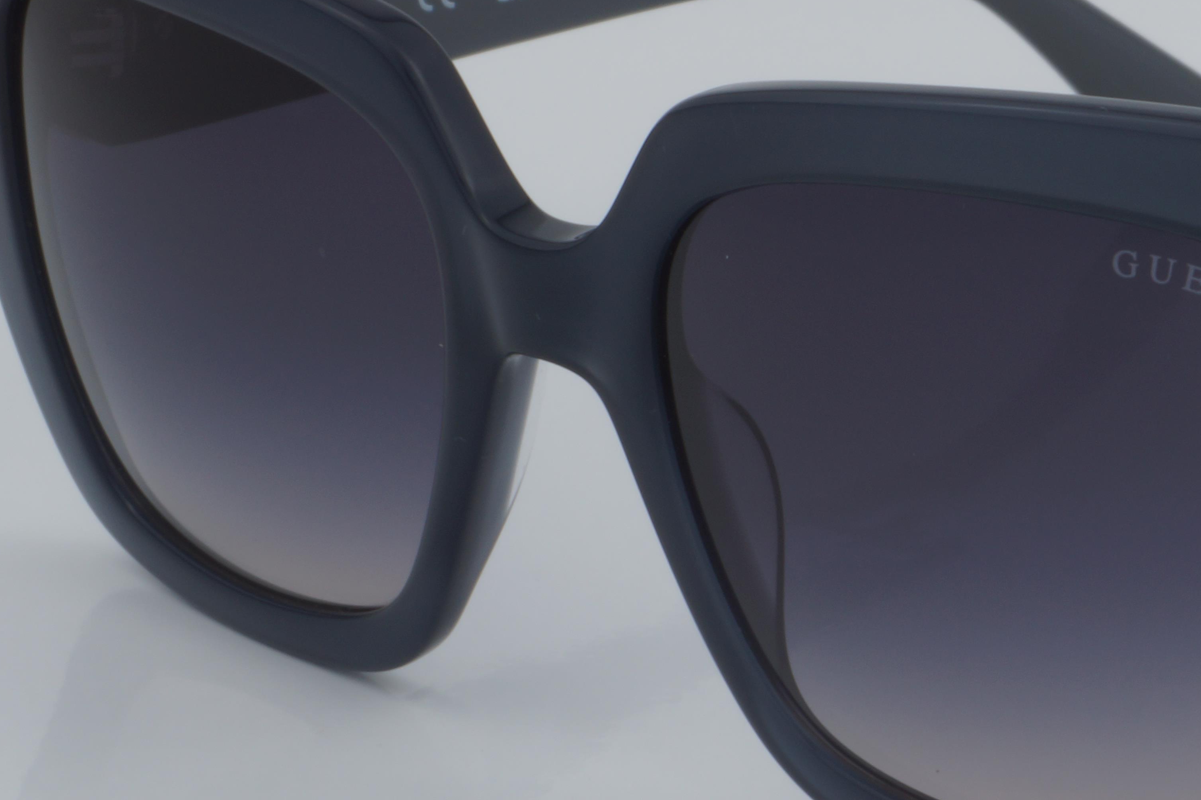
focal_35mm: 149
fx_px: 4970
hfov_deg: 13.7
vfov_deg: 9.2
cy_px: 428
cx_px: 1066
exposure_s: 1/4
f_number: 32
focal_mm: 50
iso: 100
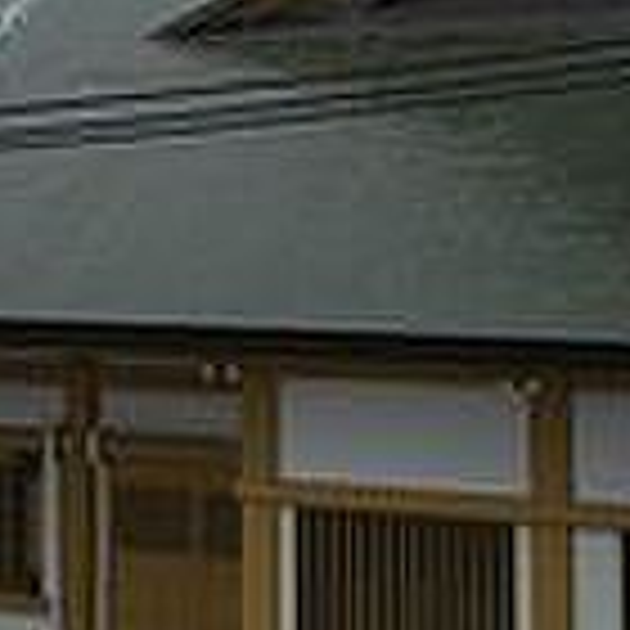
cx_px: 189
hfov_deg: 16.4
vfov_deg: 15.9
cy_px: -81
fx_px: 2183
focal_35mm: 106
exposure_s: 1/60
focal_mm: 14
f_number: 2.5
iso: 160
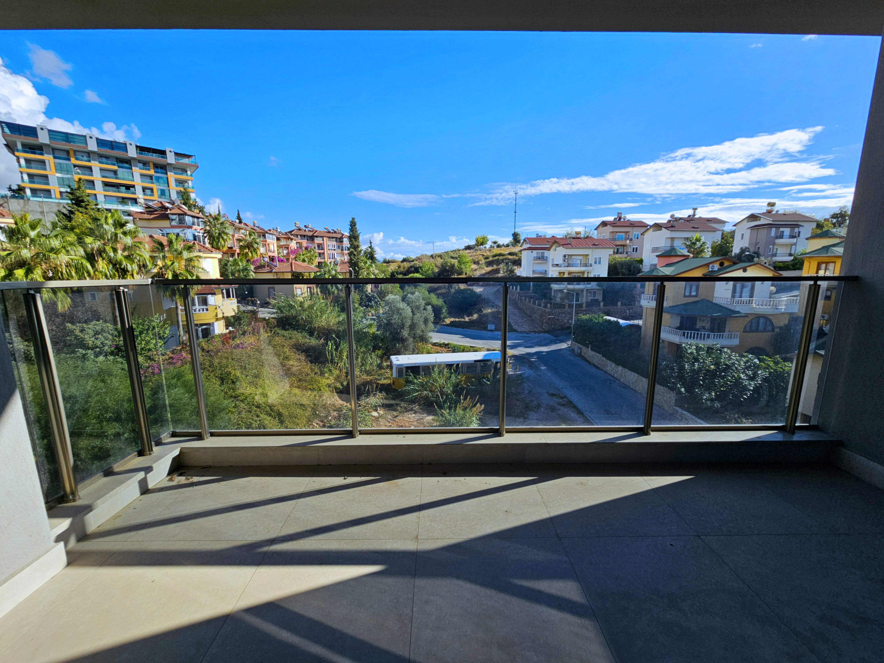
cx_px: 442
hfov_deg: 106.2
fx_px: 332
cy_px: 332
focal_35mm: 13
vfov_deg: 89.9
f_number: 2.2
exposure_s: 1/1723
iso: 50
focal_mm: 2.2
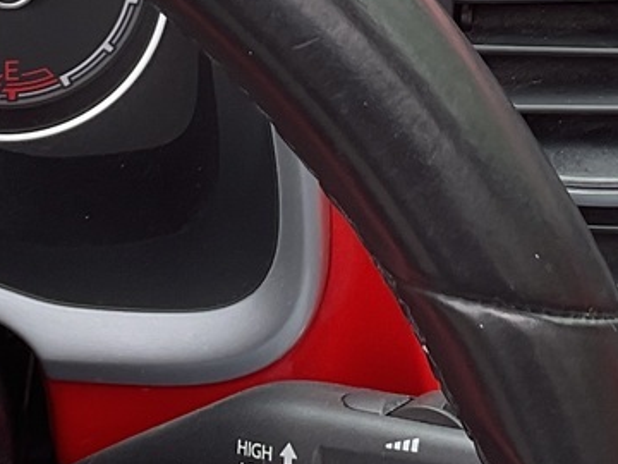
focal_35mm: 129
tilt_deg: -28.8
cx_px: 311
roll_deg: -2.8
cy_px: -191
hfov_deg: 15.3
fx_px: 2303
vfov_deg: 11.1
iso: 16
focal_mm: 3
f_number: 1.8
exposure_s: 1/120
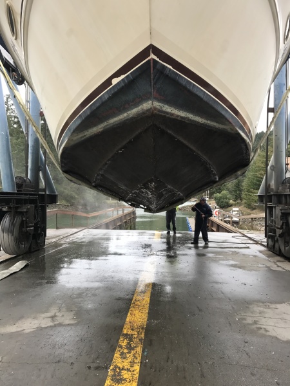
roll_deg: +1.6
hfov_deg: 49.7
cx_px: 145
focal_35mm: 28
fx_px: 313
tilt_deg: +2.4
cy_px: 193
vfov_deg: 63.4
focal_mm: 3.99
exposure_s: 1/120
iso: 20
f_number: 1.8
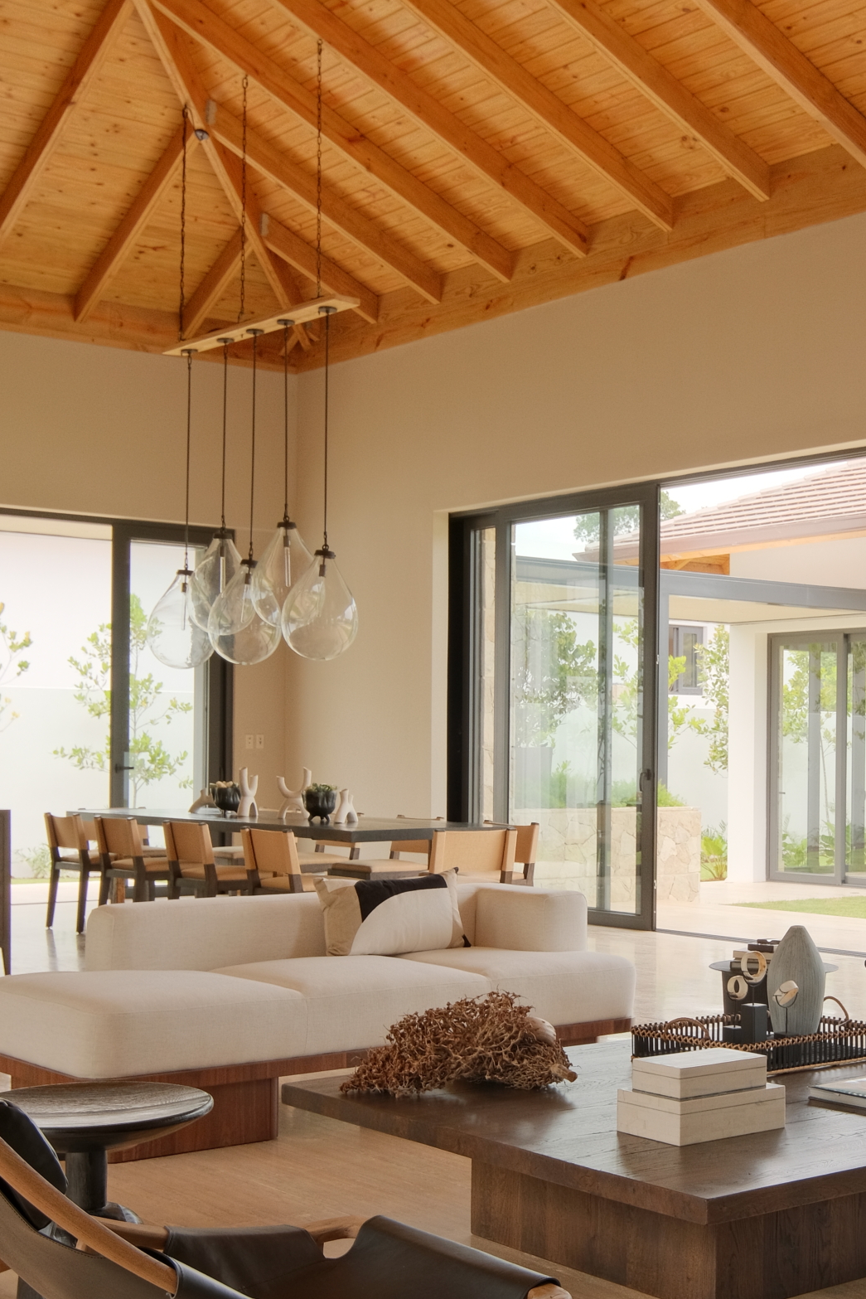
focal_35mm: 49
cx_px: 659
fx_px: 1768
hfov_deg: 27.1
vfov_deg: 40.2
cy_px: 754
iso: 640
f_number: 8
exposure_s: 1/80
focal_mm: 20
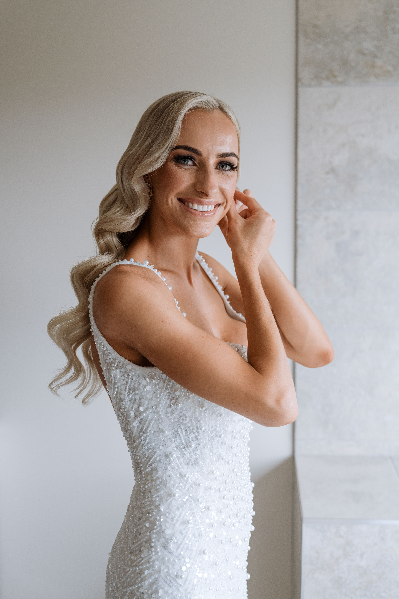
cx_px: 210
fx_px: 732
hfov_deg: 30.5
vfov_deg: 44.5
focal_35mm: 44
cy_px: 289
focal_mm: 40
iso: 500
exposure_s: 1/160
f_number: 2.8
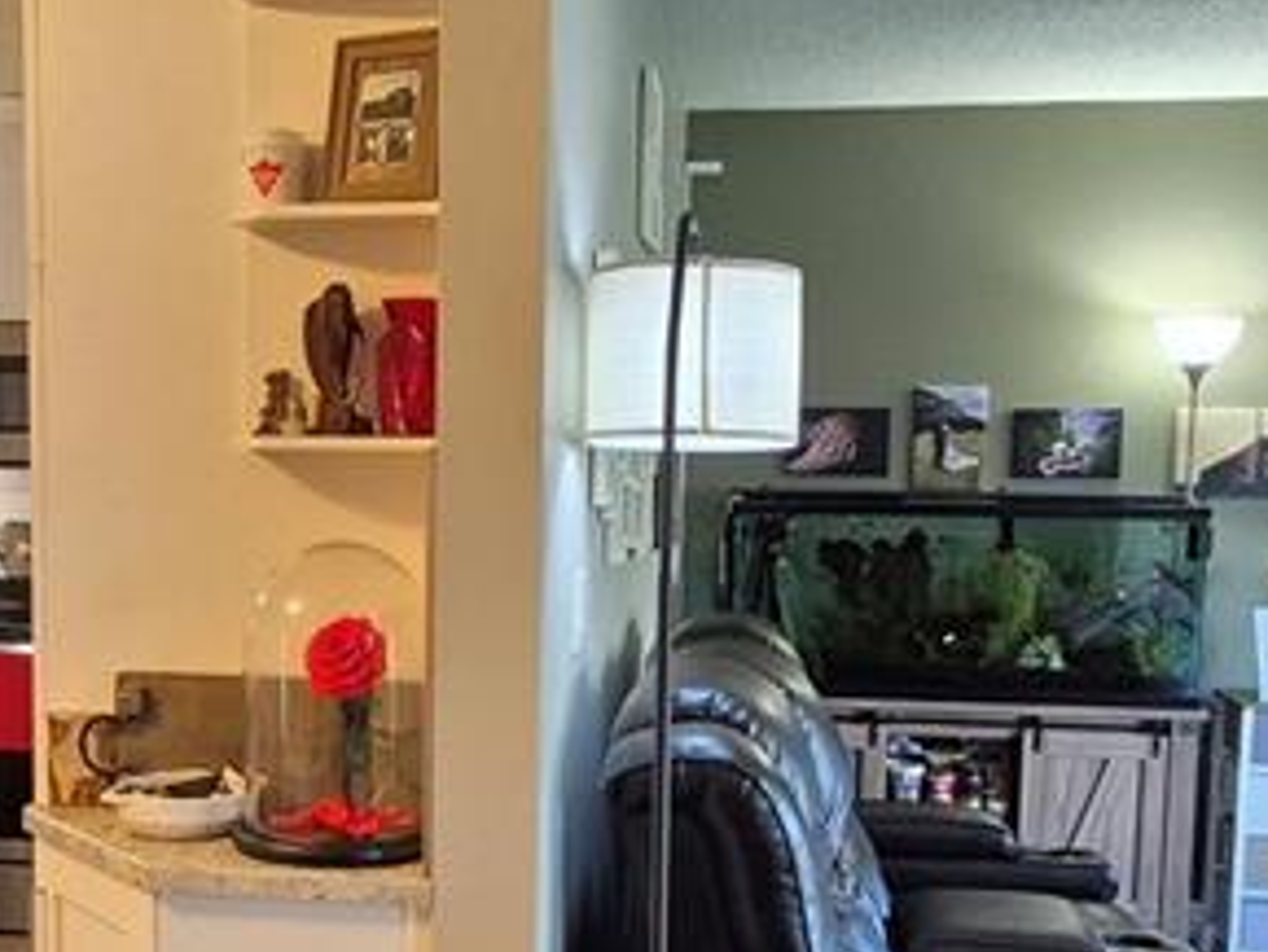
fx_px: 1686
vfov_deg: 31.2
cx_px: 452
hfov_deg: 40.8
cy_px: 654
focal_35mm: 46
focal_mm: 1.74
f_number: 2.2
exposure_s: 1/60
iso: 500
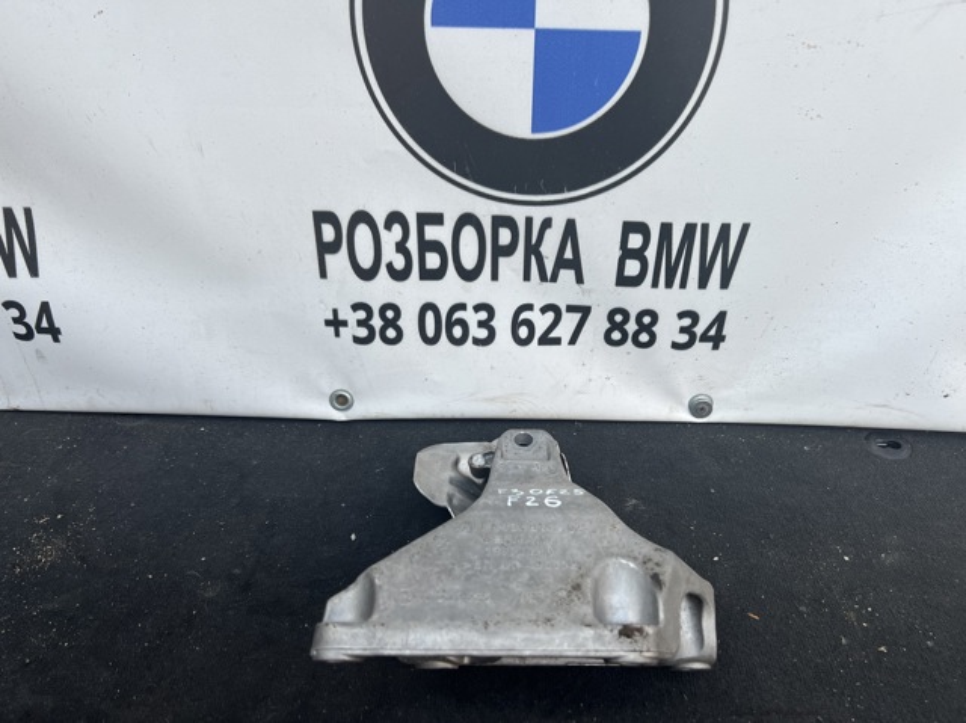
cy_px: 362
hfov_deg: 67.3
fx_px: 725
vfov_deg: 53.0
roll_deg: -0.3
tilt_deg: -37.5
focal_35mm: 26
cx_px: 483
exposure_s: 1/733
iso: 50
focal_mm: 5.7
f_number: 1.5
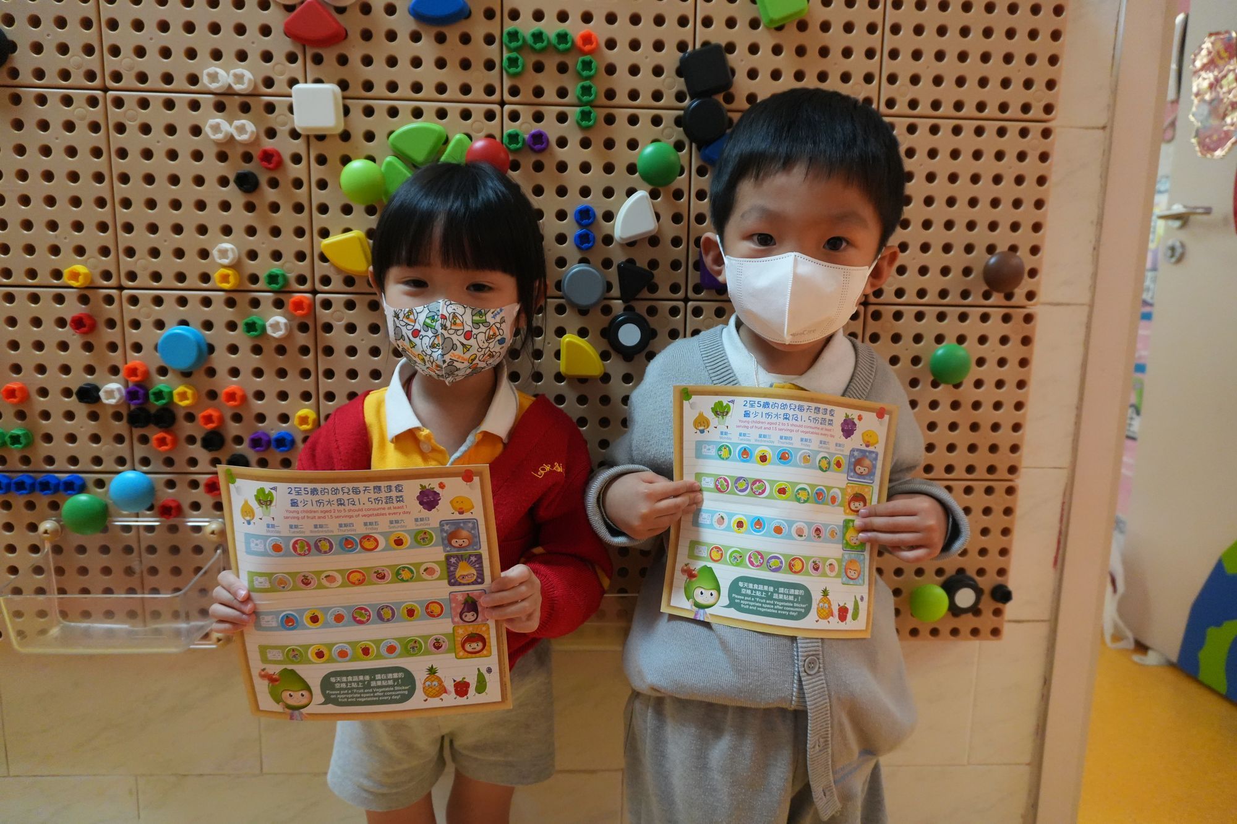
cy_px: 412
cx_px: 618
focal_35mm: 24
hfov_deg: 73.8
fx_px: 824
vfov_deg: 53.1
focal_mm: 16
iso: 3200
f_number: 3.5
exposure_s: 1/160
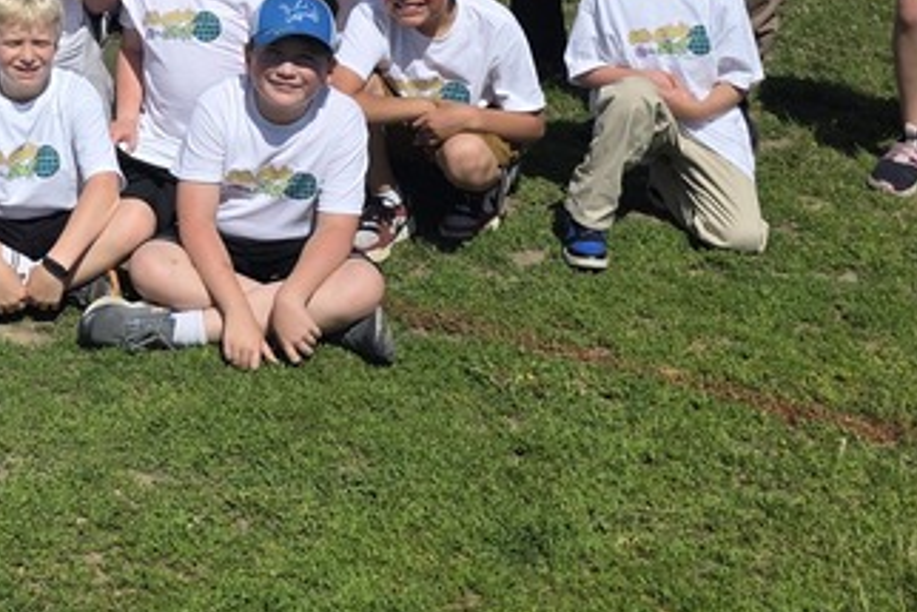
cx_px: -105
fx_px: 1937
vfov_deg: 16.8
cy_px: -225
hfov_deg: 24.7
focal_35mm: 76
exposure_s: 1/7944
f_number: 1.7
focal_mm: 6.3
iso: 64
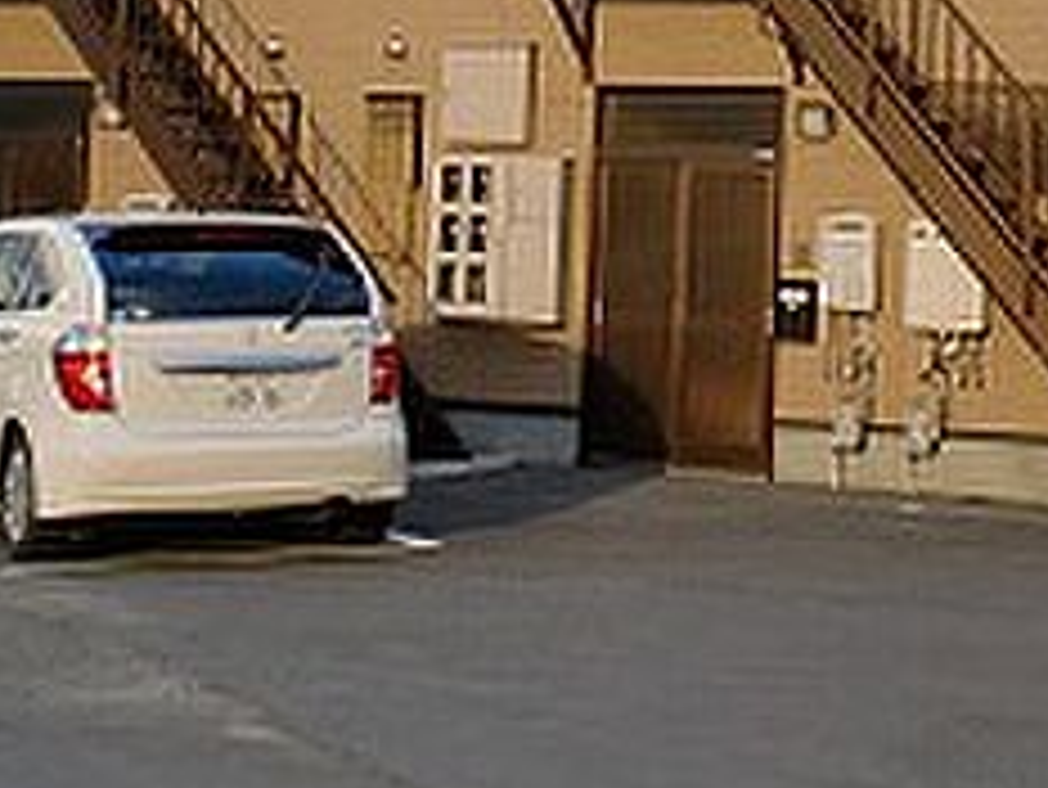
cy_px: -108
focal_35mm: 96
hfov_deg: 20.3
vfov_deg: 15.0
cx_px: 774
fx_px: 2908
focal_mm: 6.3
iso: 64
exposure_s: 1/250
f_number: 3.1
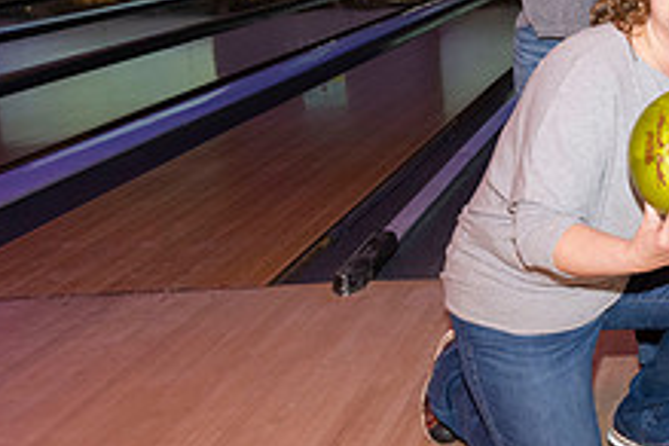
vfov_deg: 19.1
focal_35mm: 69
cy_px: -8
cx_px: 846
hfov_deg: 25.6
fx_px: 1282
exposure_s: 1/60
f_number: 5.6
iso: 1600
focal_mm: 26
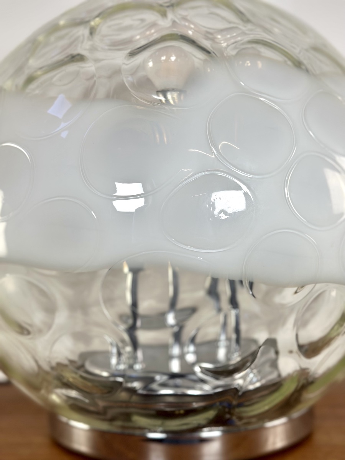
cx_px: 172
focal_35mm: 48
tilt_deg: +0.1
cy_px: 230
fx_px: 638
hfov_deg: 30.3
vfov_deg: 39.7
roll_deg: +1.3
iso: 80
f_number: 1.78
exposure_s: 1/341
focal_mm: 6.86
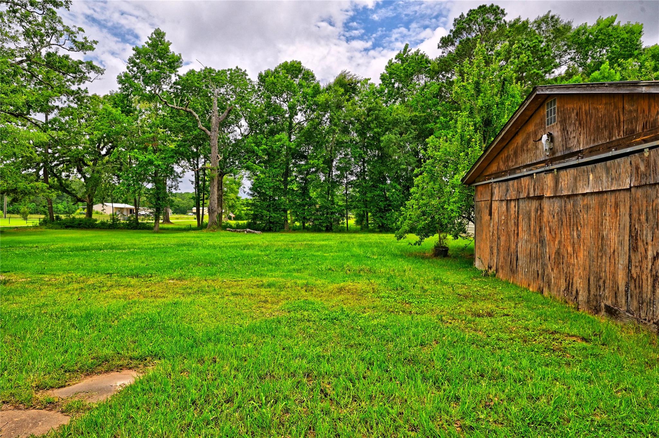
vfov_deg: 61.8
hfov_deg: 84.0
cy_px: 219
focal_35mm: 20
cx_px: 330
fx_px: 366
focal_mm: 20
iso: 400
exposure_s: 1/500
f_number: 8
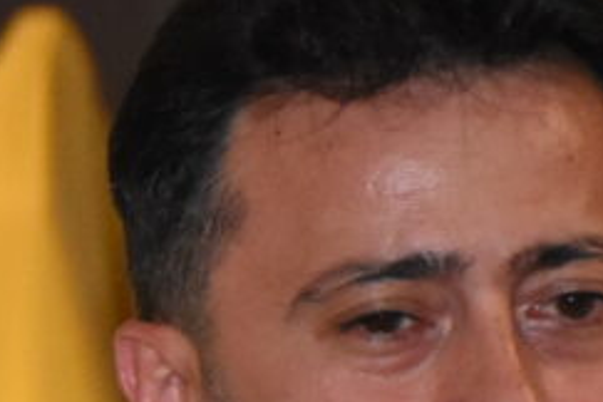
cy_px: 574
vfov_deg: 2.5
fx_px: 9245
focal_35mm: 552
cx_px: -811
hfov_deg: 3.7
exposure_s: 1/250
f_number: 5
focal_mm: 70
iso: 3600
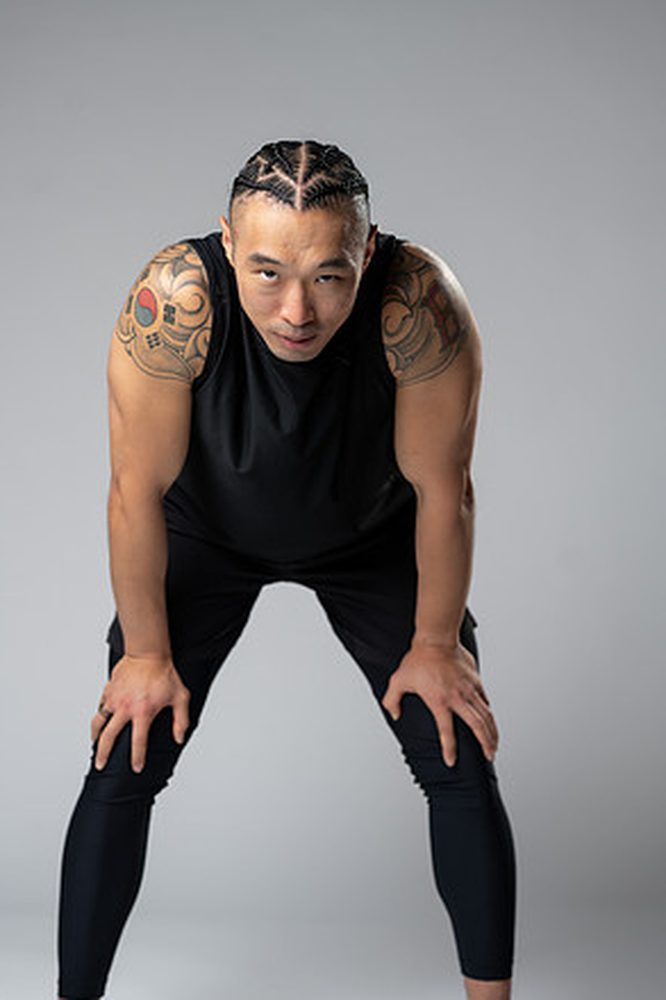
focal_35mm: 87
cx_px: 327
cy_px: 505
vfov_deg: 23.4
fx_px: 2416
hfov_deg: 15.7
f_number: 3.2
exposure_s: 1/160
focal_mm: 85
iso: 200
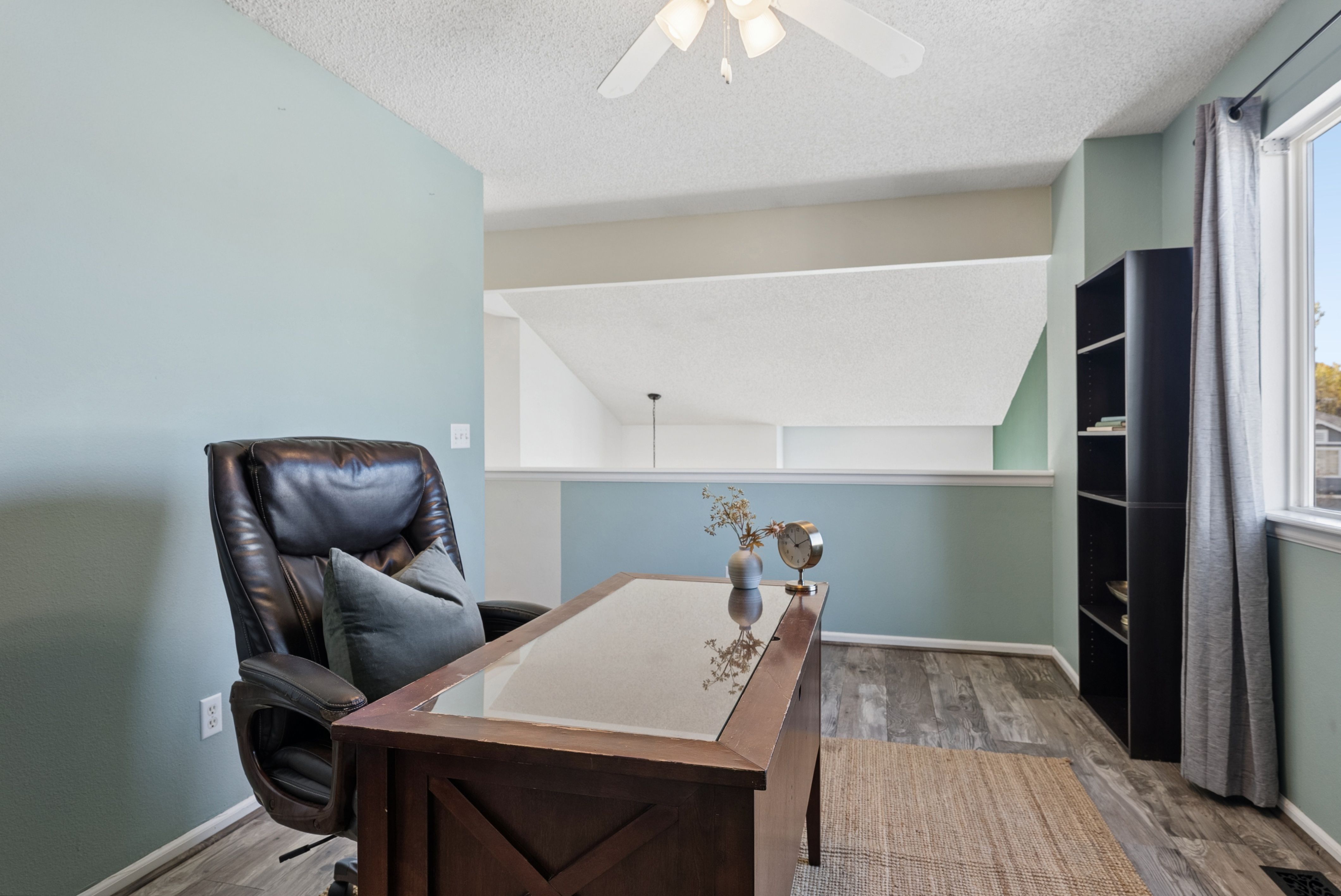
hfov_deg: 83.9
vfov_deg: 62.0
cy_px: 448
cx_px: 670
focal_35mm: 20
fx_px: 745
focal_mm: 20
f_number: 8
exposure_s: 1/40
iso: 500
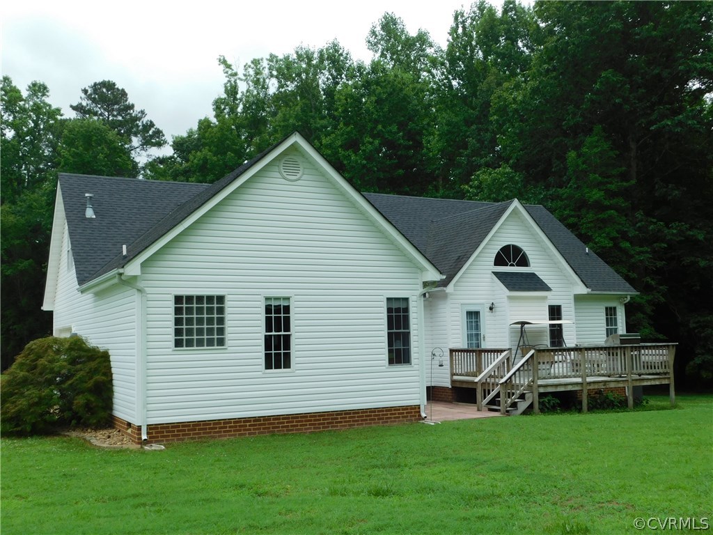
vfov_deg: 39.7
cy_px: 268
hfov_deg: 51.4
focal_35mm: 36
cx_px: 356
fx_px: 742
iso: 125
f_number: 3.5
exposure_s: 1/1000
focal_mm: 6.3
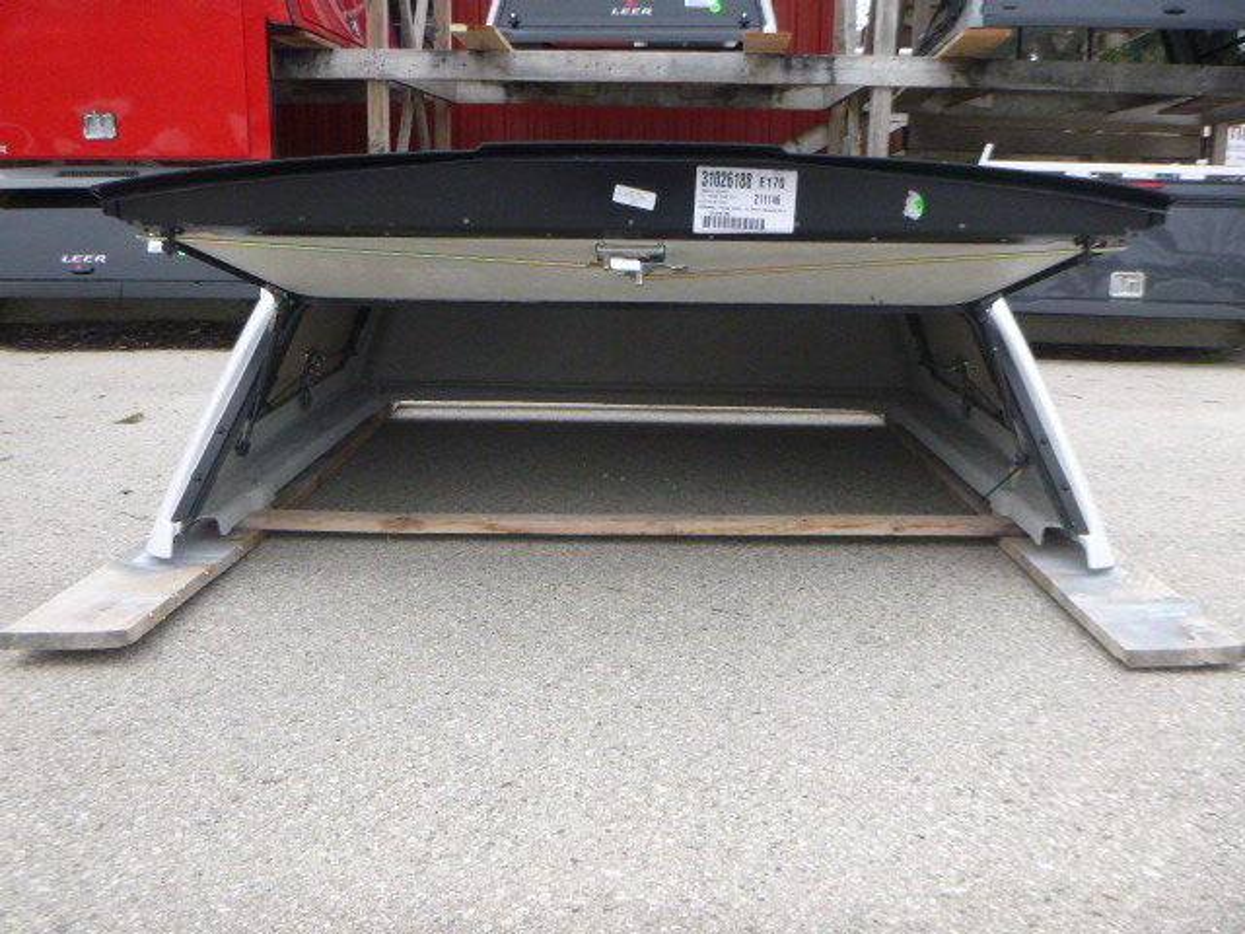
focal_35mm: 36
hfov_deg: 51.4
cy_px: 467
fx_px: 1295
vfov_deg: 39.7
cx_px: 622
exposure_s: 1/500
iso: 400
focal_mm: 6.4
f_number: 4.4
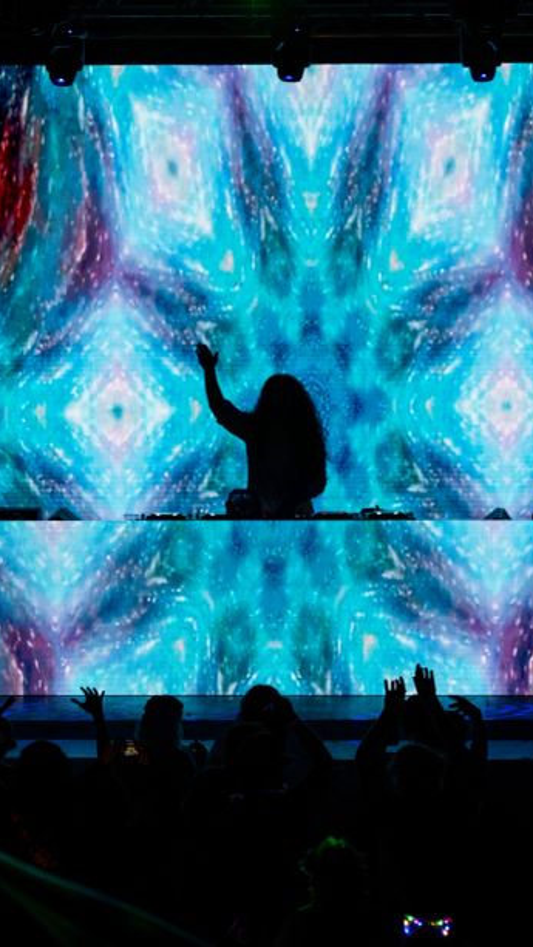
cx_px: 328
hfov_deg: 5.1
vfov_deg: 9.0
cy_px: 474
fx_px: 6028
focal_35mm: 240
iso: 1600
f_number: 3.5
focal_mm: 152
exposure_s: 1/125
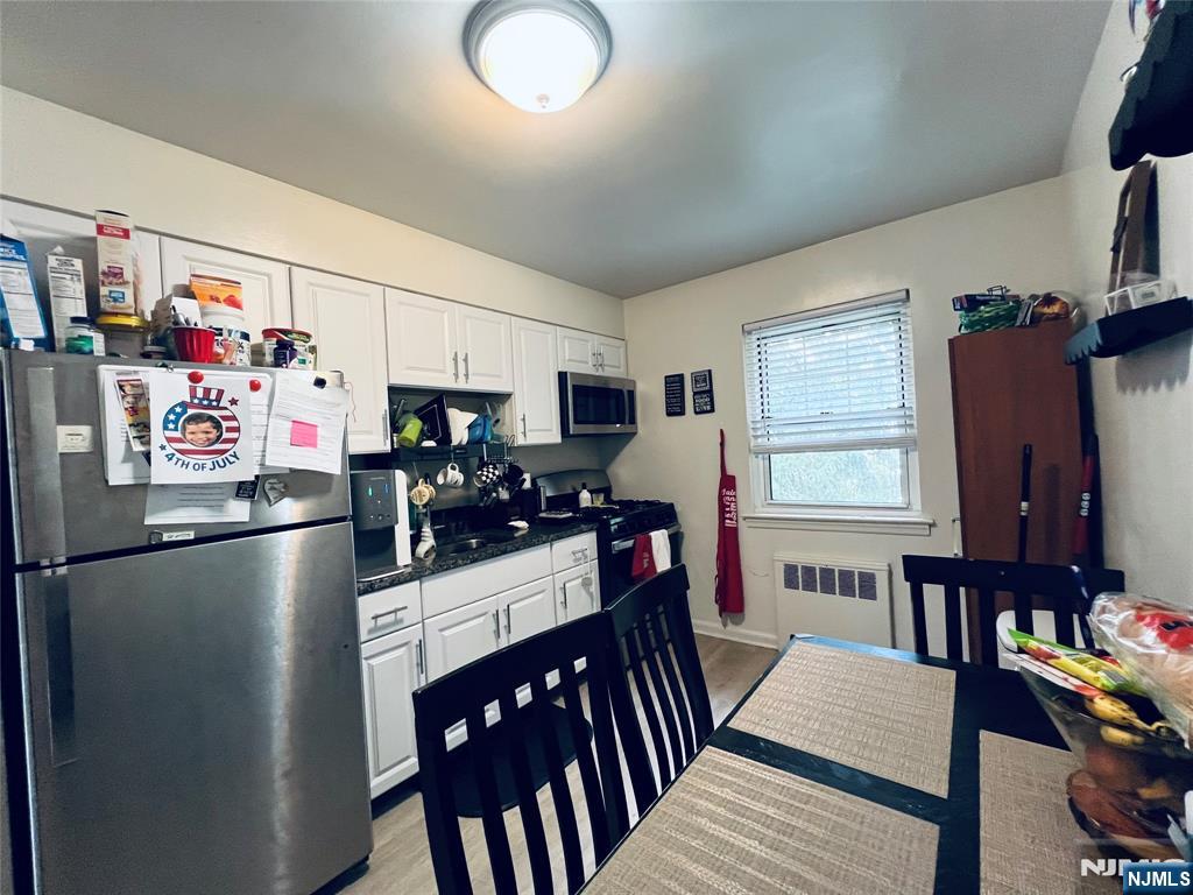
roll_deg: +3.5
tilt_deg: +0.9
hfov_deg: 106.2
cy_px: 448
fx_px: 448
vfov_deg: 89.9
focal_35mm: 13
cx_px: 596
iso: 320
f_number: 1.8
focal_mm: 1.57
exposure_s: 1/60
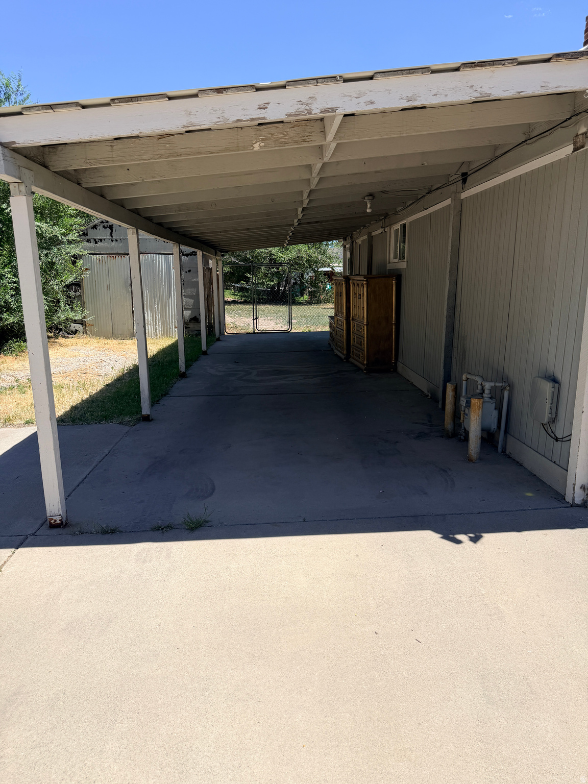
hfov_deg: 56.8
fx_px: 544
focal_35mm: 24
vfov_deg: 71.6
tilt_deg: -11.6
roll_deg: +0.6
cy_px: 392
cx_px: 294
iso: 80
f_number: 1.78
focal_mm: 6.76
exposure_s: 1/4167
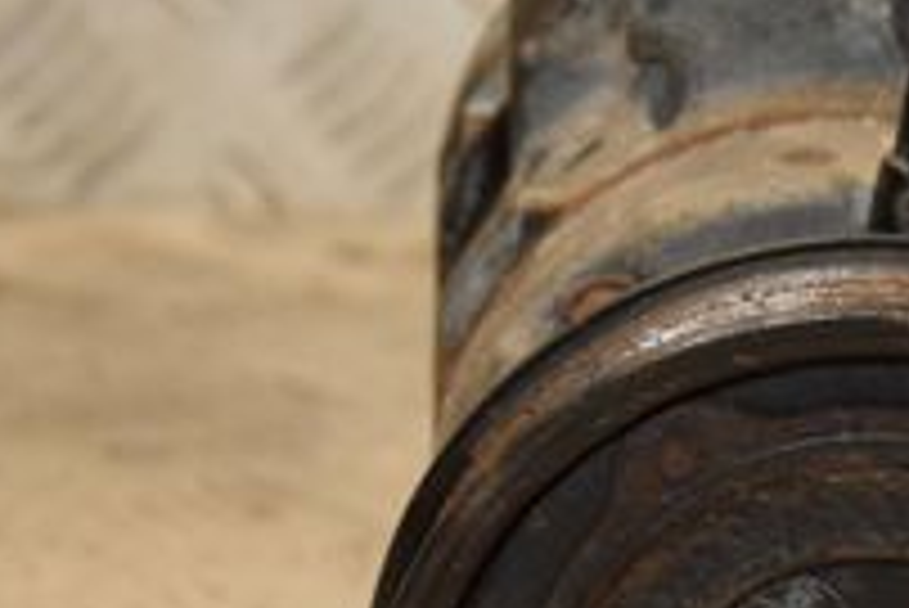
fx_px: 6948
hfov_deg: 7.5
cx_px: 878
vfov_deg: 5.0
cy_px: 441
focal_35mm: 275
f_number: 5
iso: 800
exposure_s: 1/200
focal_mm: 58
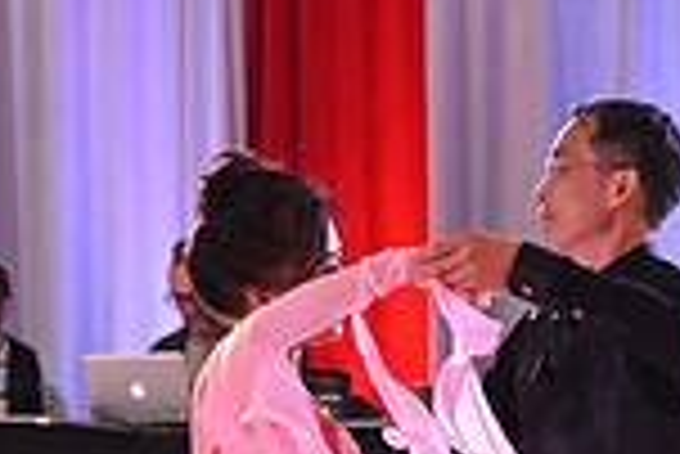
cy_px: 721
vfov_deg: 5.1
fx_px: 5067
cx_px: -333
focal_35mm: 268
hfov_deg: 7.5
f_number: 4.5
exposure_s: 1/250
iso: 1600
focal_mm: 70
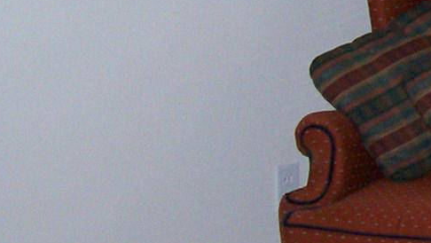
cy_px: -35
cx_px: 662
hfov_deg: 13.0
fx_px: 1784
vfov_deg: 7.7
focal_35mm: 156
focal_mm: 5.6
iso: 140
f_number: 2.7
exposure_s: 1/112
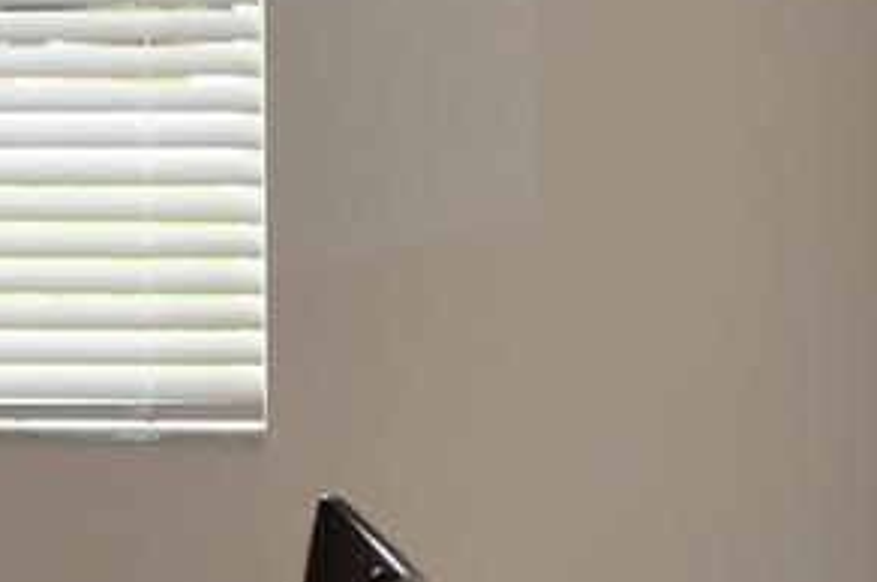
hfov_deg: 12.7
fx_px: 3601
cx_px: -658
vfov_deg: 9.1
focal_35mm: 148
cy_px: -123
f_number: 4
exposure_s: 1/125
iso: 360
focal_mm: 18
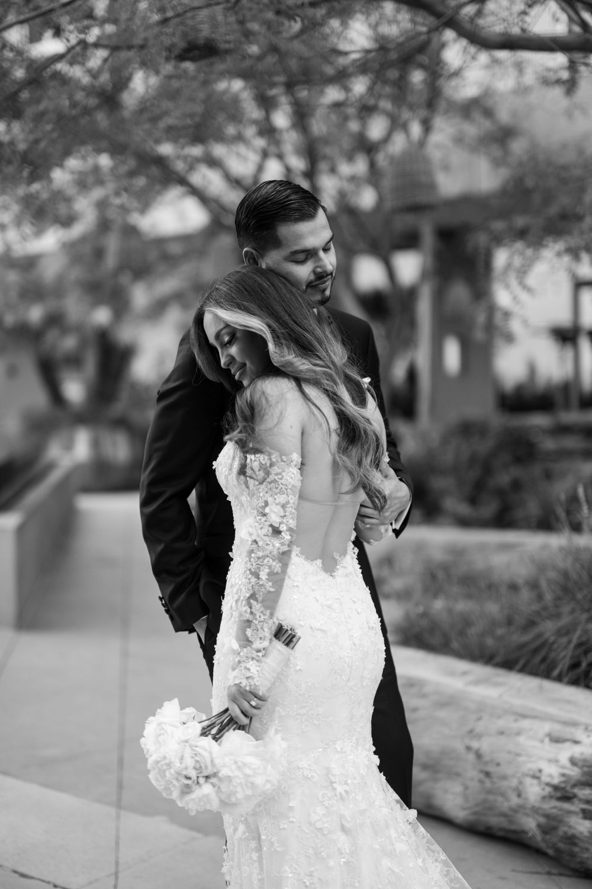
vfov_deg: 39.6
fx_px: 1233
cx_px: 296
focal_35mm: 50
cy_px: 444
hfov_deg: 27.0
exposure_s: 1/2000
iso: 200
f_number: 1.2
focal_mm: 50
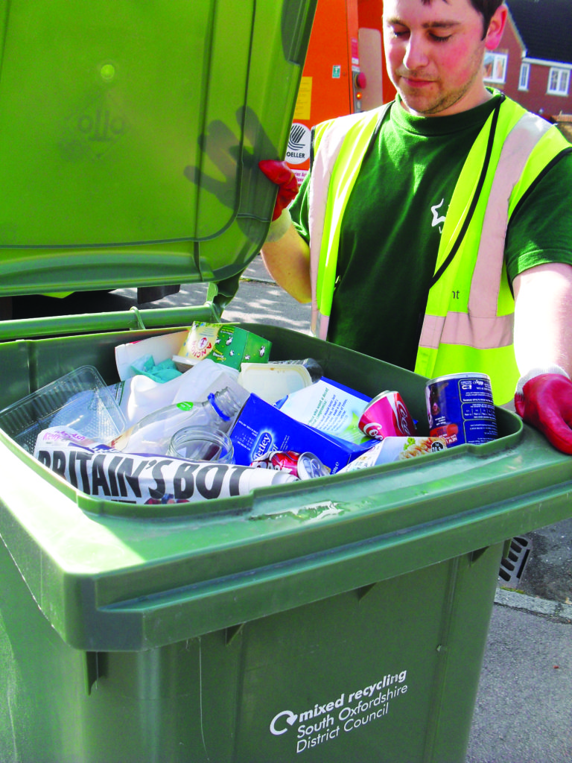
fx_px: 771
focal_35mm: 35
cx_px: 286
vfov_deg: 52.6
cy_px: 382
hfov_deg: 40.7
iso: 100
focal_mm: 6.3
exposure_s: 1/350
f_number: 3.2
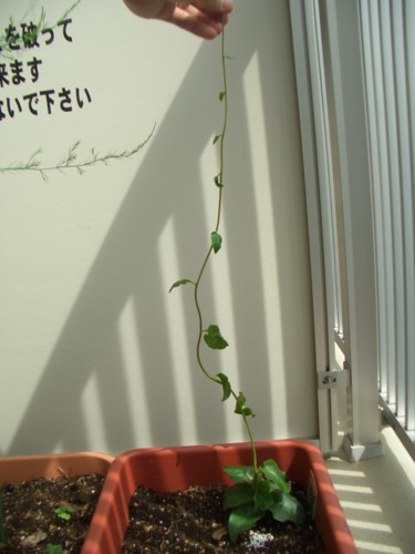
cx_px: 208
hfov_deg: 40.7
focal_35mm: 35
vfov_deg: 52.6
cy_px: 277
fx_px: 559
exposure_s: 1/640
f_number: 2.6
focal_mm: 5.8
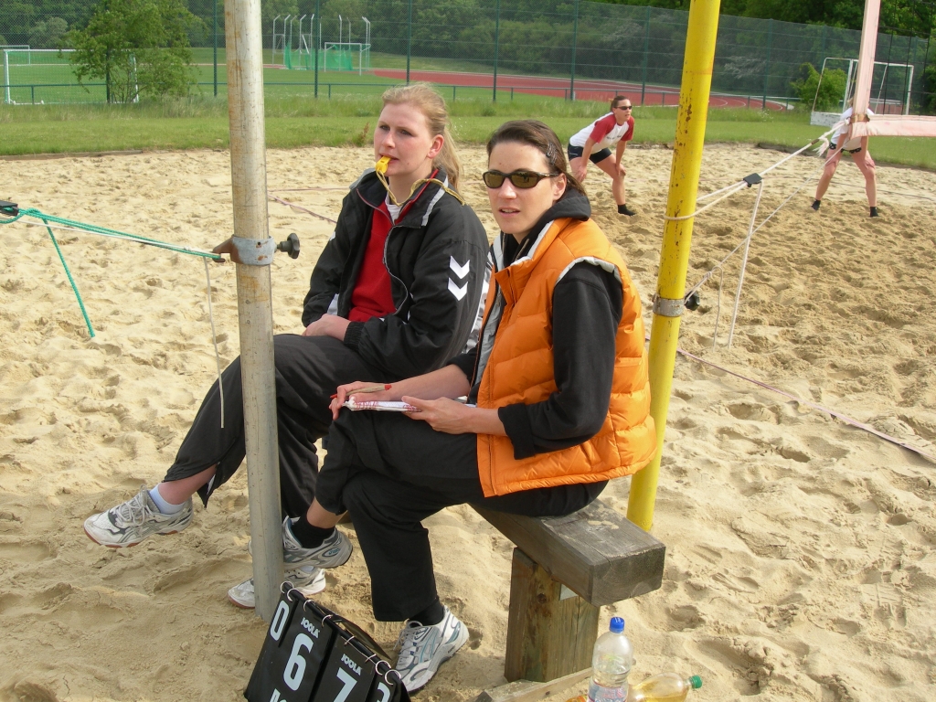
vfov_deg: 37.7
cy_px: 351
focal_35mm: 38
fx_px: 1028
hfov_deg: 49.0
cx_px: 468
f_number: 4.8
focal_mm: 7.8
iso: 50
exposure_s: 1/263
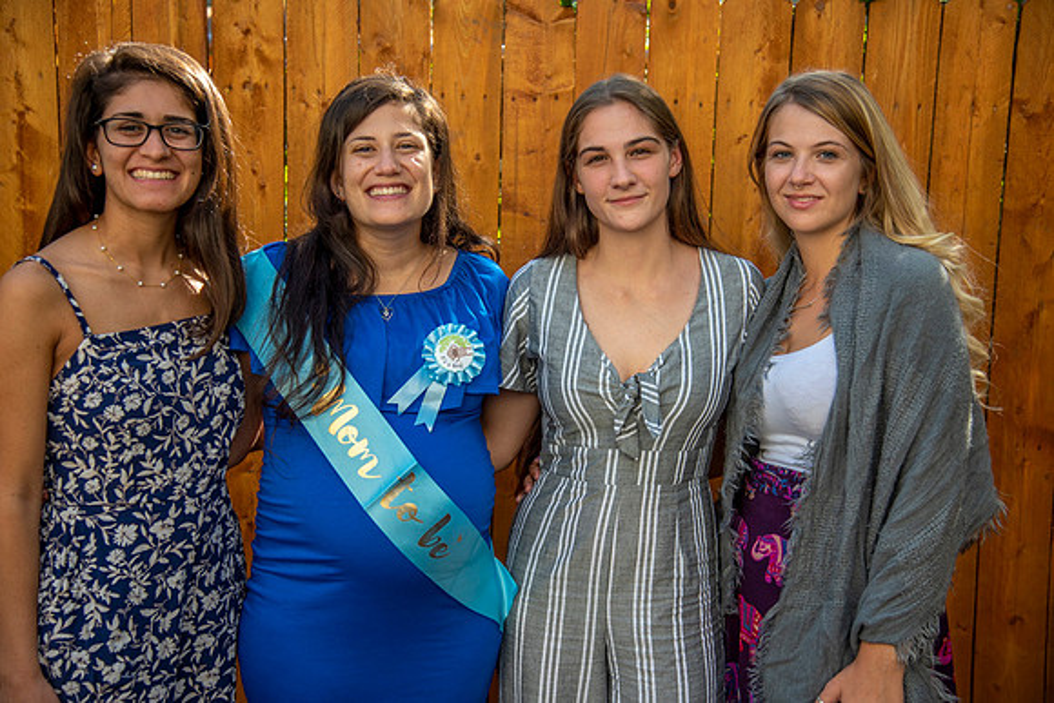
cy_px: 352
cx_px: 527
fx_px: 1464
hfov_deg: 39.6
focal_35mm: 50
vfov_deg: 27.0
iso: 125
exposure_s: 1/320
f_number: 4
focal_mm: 50
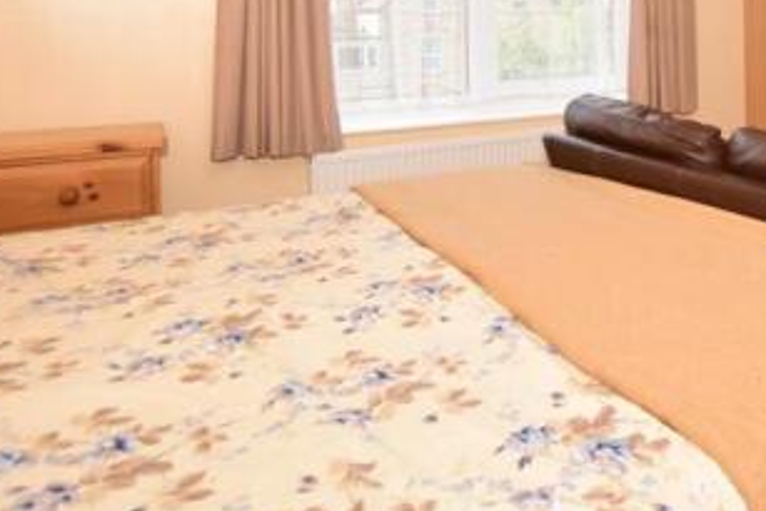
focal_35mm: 32
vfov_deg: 37.2
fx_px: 681
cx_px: 661
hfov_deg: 52.9
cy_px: 11
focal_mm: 10
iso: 200
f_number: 6.3
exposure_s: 1/160
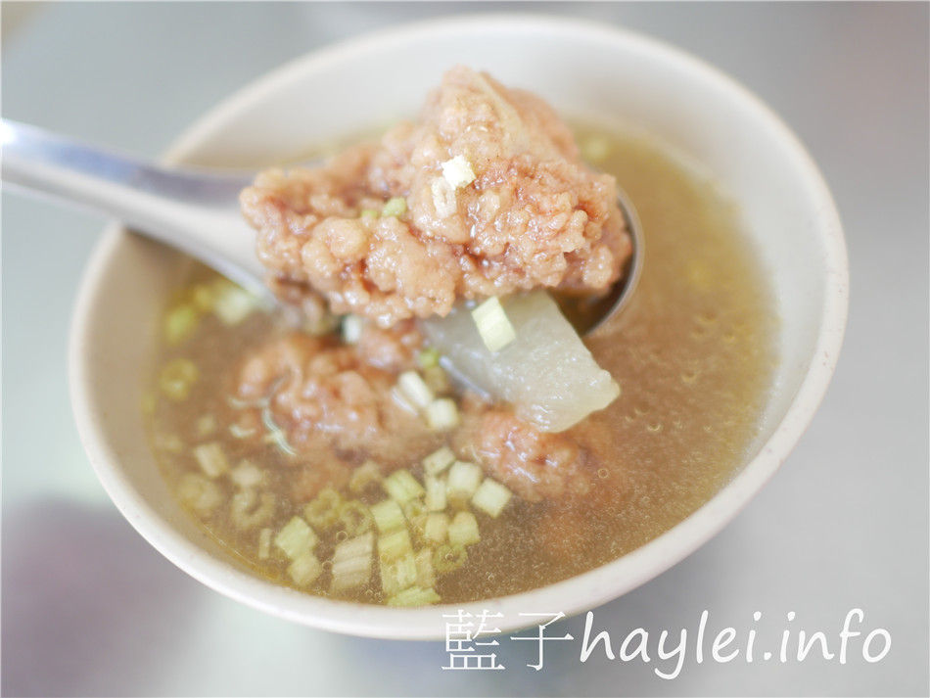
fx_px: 806
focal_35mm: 30
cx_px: 465
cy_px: 349
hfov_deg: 60.0
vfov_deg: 46.8
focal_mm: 15
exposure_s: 1/80
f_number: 1.7
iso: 200
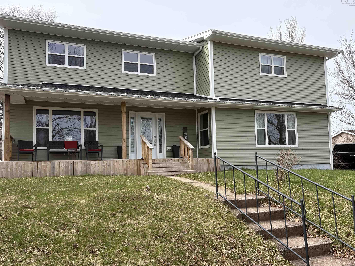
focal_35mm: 29
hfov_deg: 61.6
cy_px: 141
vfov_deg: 48.2
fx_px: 297
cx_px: 165
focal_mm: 5.96
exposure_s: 1/2075
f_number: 1.6
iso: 50
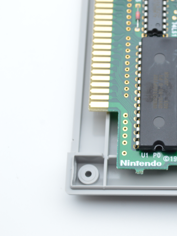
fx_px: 770
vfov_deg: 17.4
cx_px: 174
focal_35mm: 113
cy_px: 118
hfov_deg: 13.0
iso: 400
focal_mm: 52
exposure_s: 1/80
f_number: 8
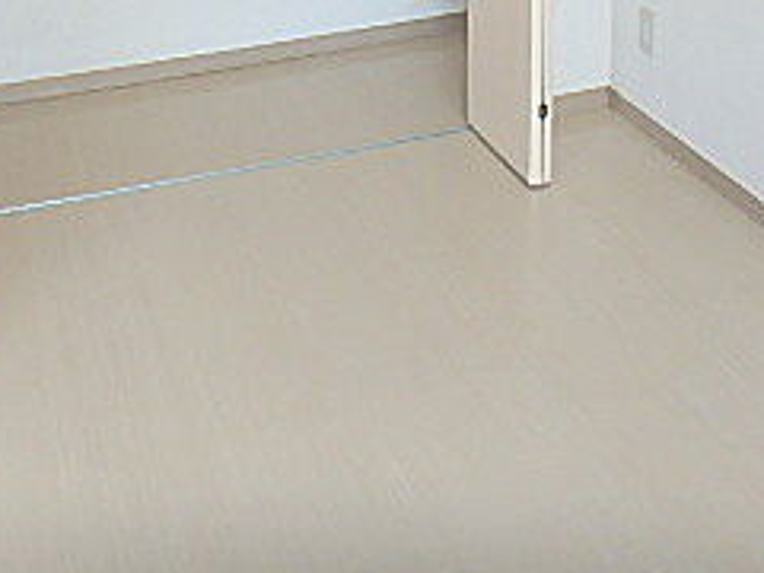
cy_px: -159
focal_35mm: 56
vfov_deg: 23.3
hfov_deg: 34.3
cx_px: 363
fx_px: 1236
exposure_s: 1/60
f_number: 3.5
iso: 200
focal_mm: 3.7
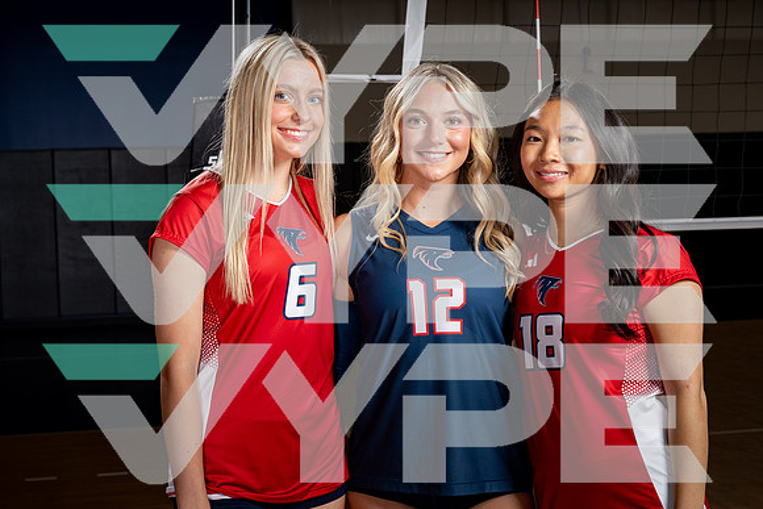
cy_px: 254
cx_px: 382
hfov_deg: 28.8
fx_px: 1484
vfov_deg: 19.5
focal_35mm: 70
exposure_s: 1/250
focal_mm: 70
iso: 100
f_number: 8
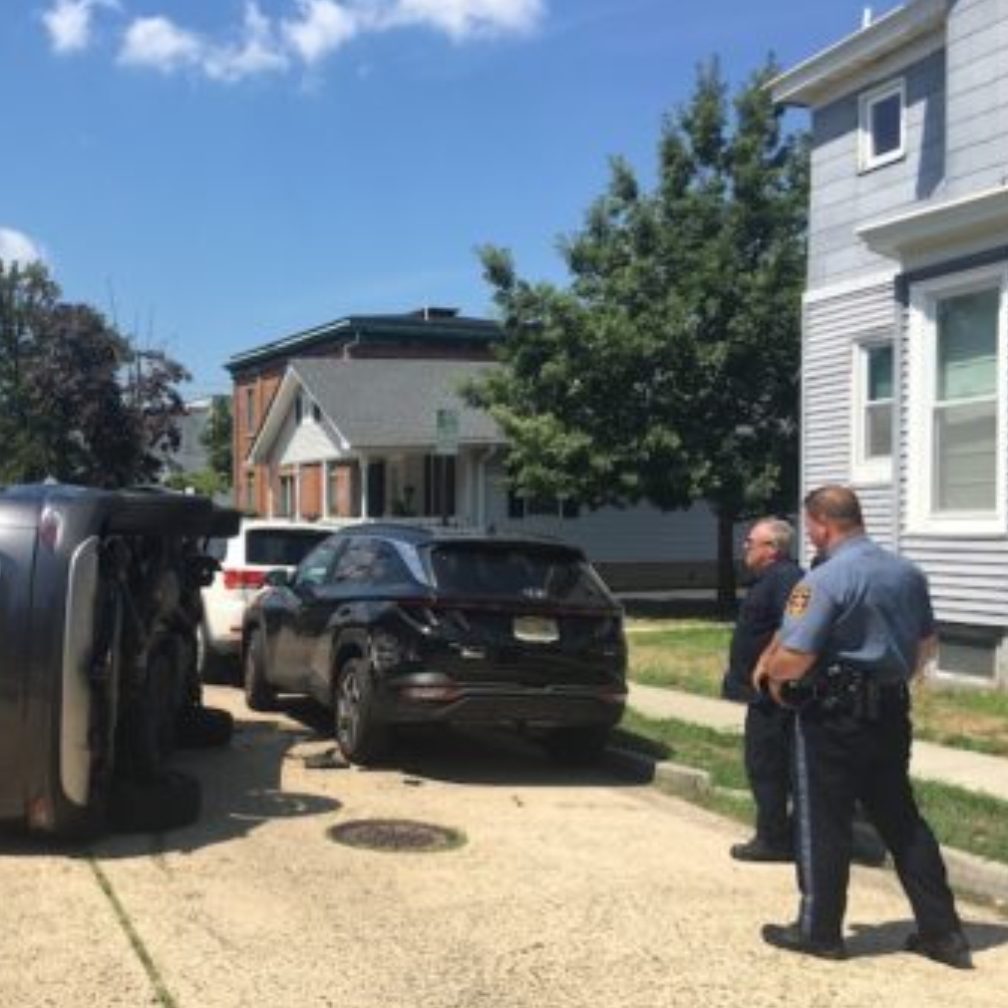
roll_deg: +0.4
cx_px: 284
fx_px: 1252
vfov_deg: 43.8
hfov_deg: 42.8
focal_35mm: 38
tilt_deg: -4.3
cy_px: 546
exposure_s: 1/1451
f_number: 2.2
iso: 25
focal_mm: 4.15
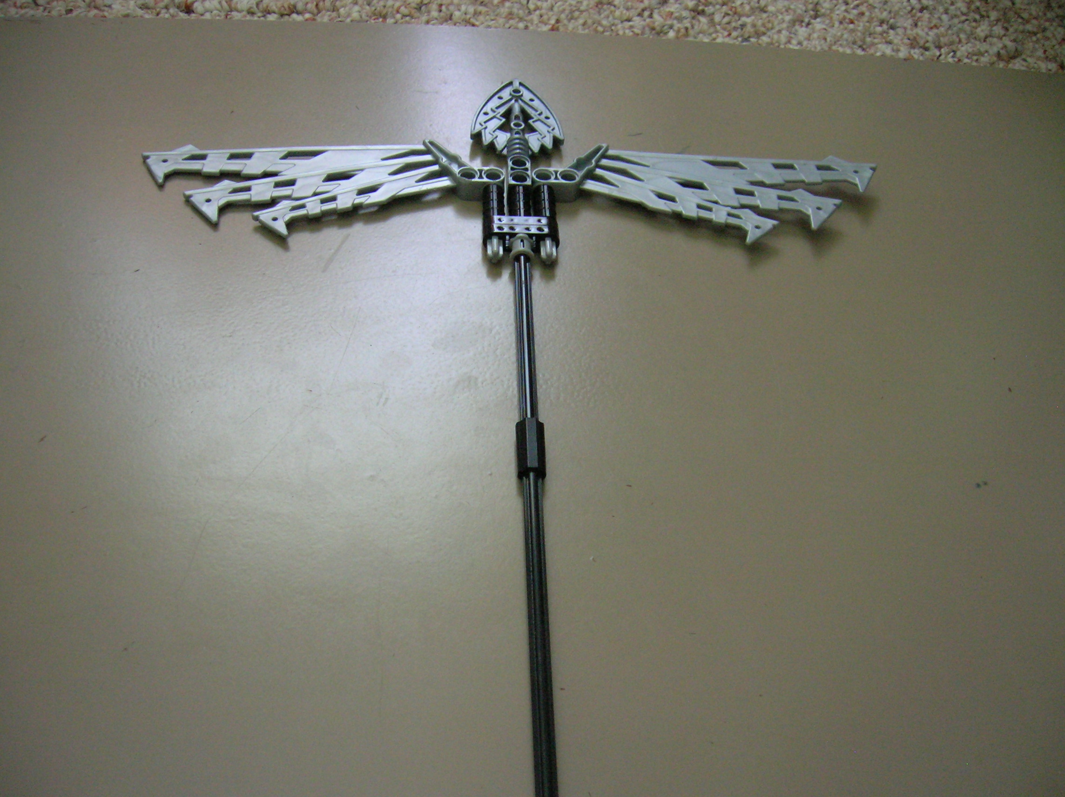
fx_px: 1045
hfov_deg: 54.0
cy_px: 398
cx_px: 532
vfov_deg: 41.7
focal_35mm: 34
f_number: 2.9
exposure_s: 1/2.2
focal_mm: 5.7
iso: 200
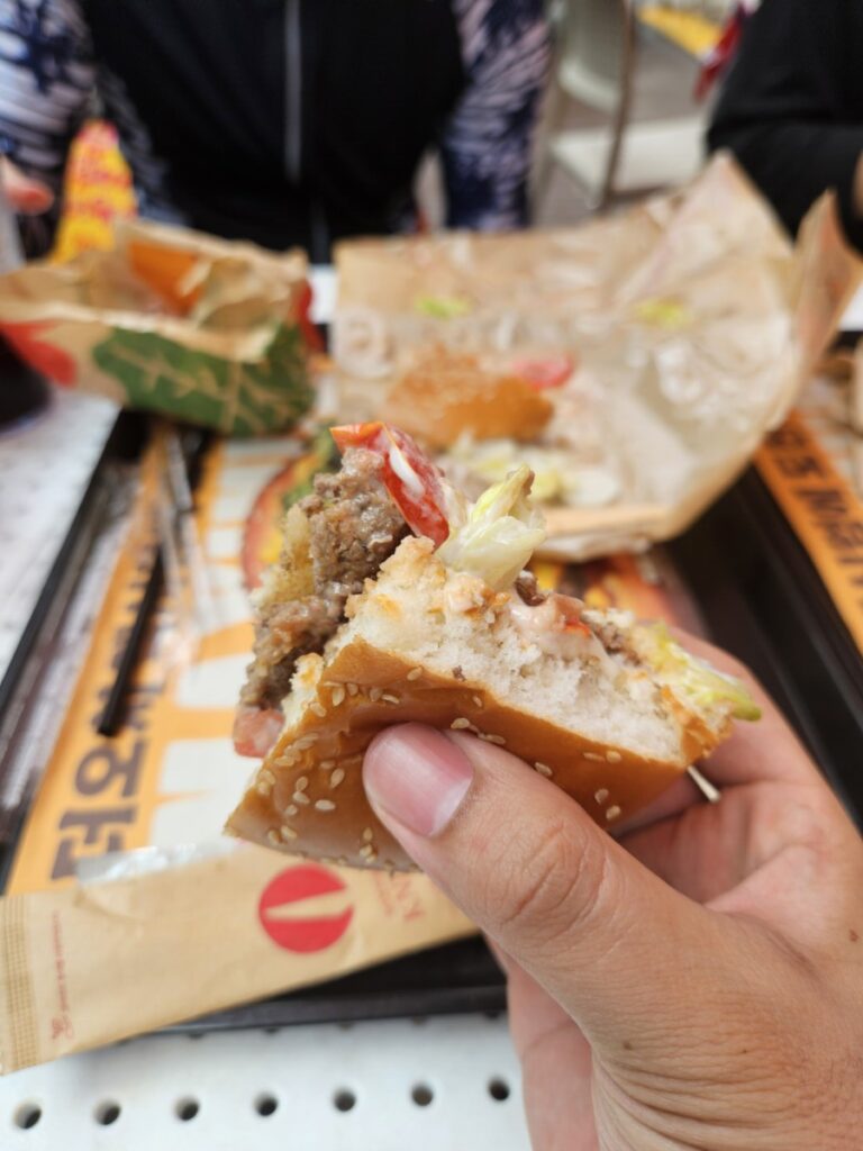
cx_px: 432
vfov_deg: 73.9
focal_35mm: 23
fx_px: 765
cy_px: 576
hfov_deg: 58.9
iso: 25
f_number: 1.8
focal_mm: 5.4
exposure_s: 1/358
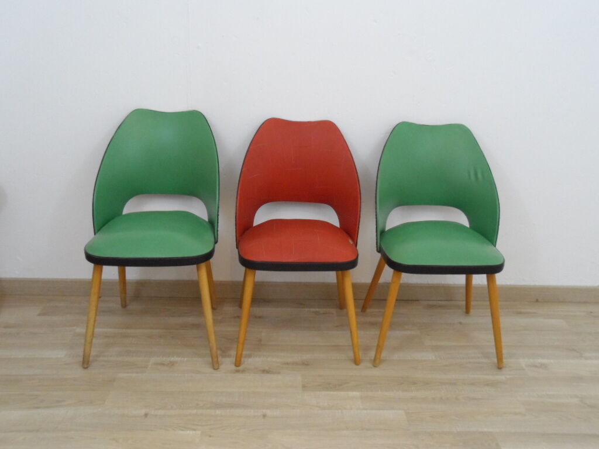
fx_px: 519
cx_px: 300
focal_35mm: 30
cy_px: 224
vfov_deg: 46.8
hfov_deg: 60.0
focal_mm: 5.7
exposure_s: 1/30
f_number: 3.5
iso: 400
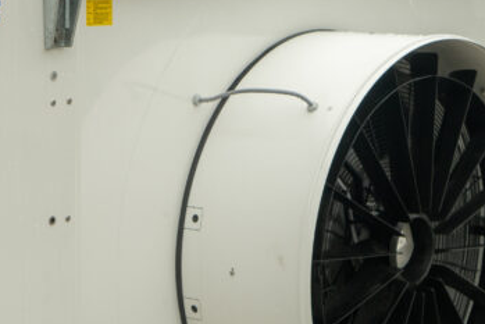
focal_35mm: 126
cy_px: 245
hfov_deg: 16.2
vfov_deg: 10.9
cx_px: 120
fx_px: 1698
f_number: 4
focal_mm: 43
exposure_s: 1/640
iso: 200
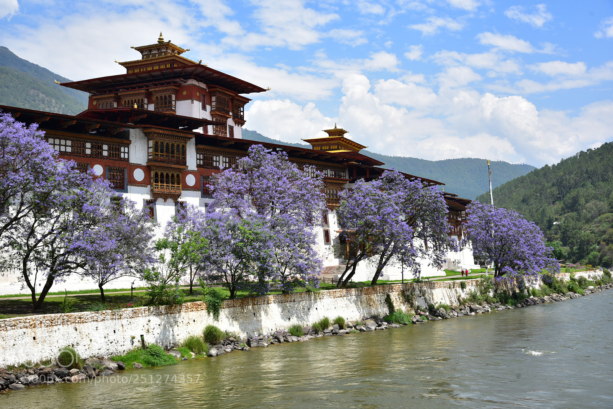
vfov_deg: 33.4
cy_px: 204
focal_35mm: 40
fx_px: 681
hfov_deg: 48.4
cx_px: 306
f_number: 8
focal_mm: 40
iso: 100
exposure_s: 1/200
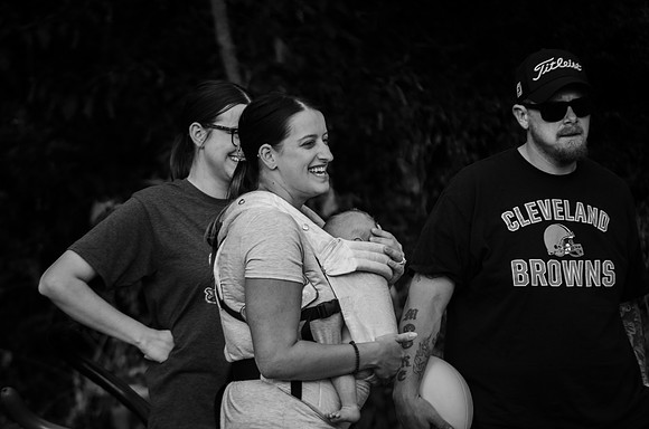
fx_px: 5396
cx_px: 324
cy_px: 214
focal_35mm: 300
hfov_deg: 6.9
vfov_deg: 4.6
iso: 220
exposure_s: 1/500
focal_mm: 200
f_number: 5.6
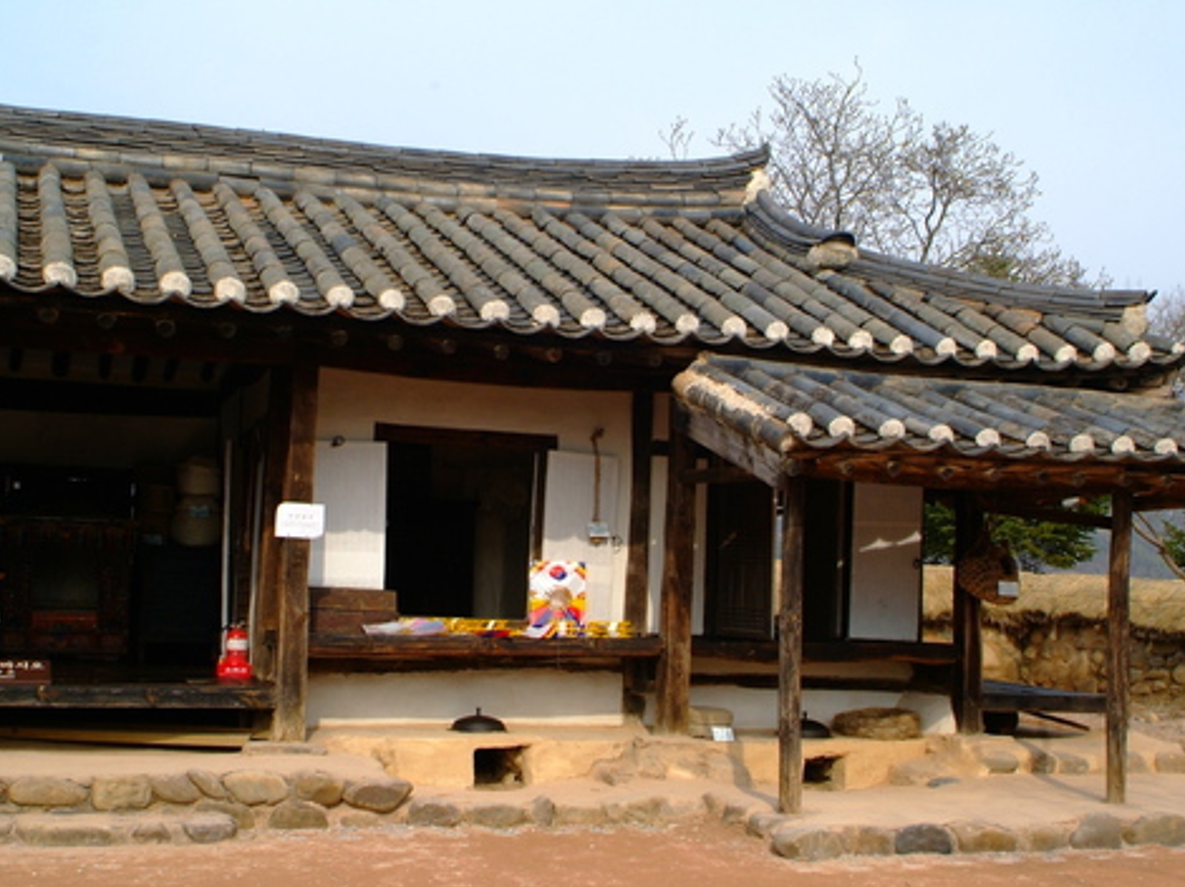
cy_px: 532
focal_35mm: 43
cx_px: 584
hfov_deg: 43.9
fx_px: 1471
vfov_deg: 33.5
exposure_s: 1/350
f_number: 9.5
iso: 400
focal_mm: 20
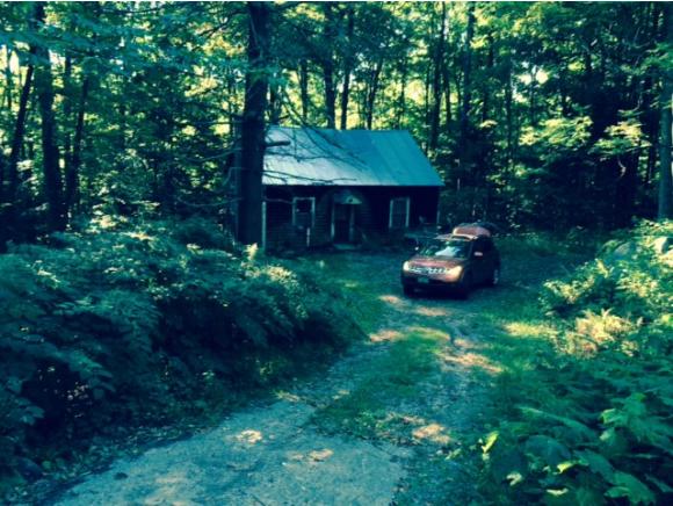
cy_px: 253
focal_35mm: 30
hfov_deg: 59.9
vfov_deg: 46.9
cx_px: 336
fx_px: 584
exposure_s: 1/31
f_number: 2.2
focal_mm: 4.12
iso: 32
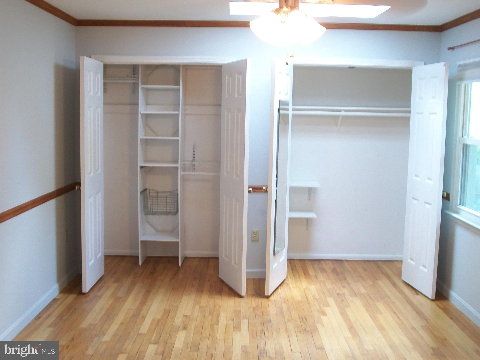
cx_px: 240
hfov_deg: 46.8
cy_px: 180
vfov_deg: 36.0
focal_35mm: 40
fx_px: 555
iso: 160
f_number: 3.2
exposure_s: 1/13
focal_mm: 7.1
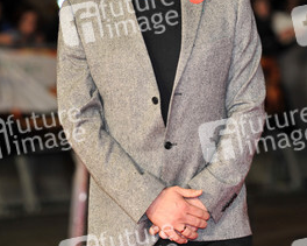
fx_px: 1871
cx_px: 153
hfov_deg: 9.4
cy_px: 77
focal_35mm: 206
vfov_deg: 7.5
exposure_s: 1/250
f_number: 4
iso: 1000
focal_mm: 145
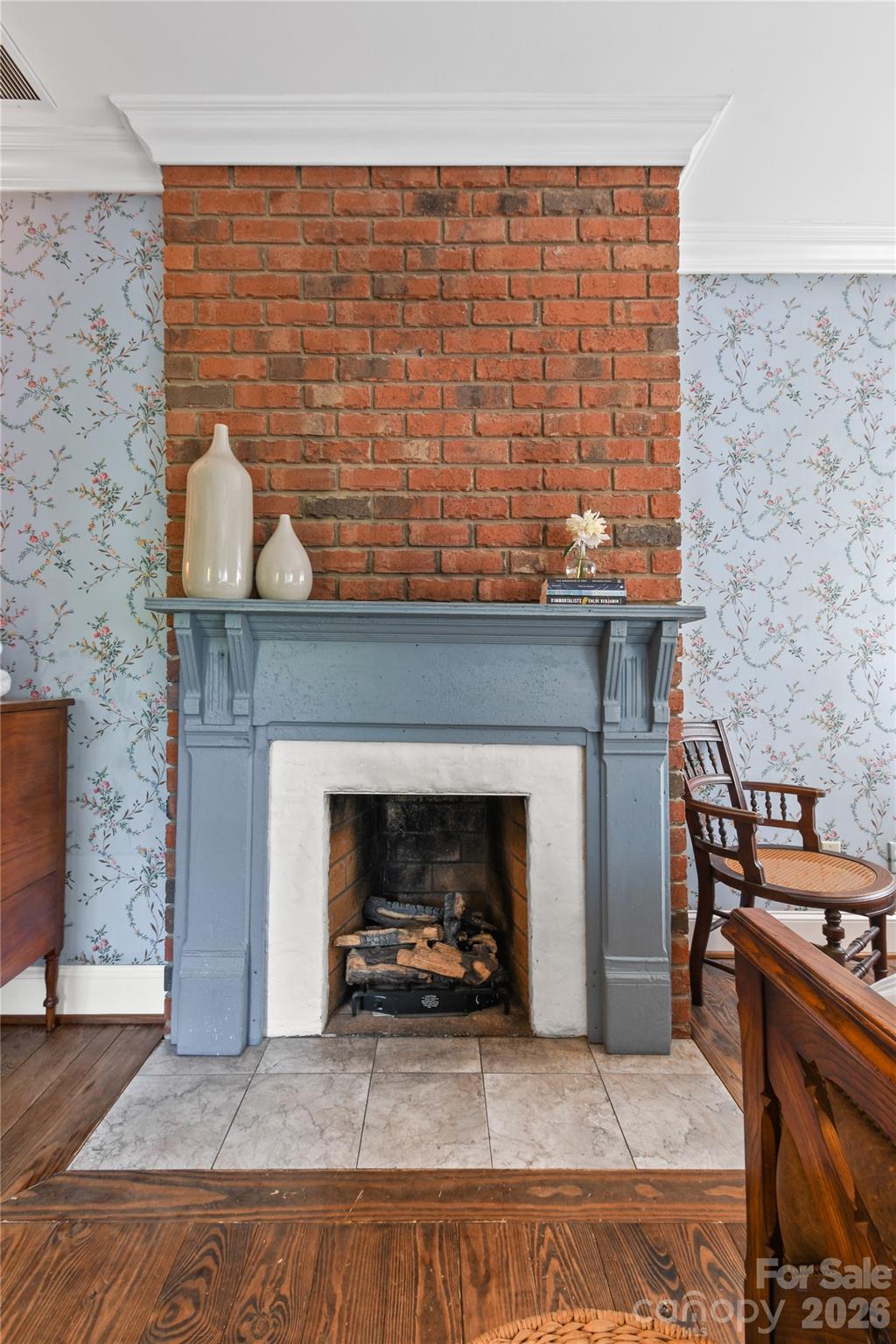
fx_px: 560
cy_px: 672
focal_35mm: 15
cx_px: 448
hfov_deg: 77.3
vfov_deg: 100.4
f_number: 11
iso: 100
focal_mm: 10
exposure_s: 4
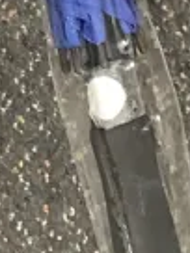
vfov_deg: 8.0
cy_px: -606
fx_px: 1434
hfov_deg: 7.6
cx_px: 69
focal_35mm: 196
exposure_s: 1/50
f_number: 1.8
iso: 250
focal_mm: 4.25
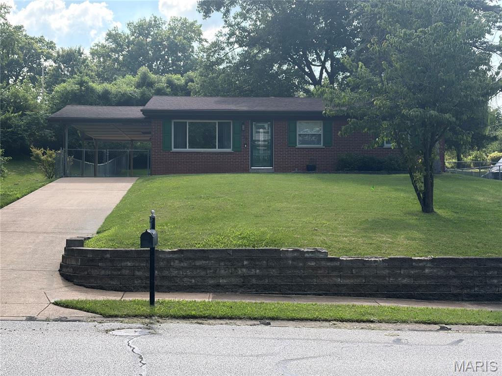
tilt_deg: +1.8
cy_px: 188
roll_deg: +0.8
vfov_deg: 28.0
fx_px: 754
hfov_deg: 36.8
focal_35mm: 52
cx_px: 251
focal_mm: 5.96
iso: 50
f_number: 1.6
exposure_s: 1/1312
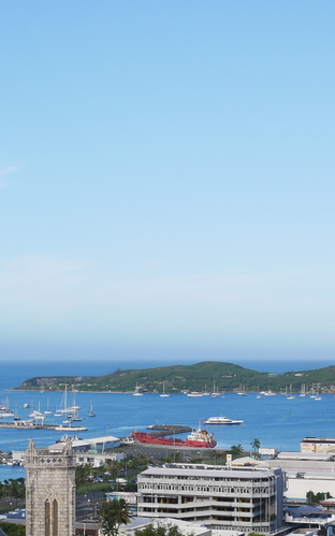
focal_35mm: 102
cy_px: 371
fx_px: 1490
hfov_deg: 12.5
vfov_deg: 20.3
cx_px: -75
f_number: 5
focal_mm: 20
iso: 200
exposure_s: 1/1000
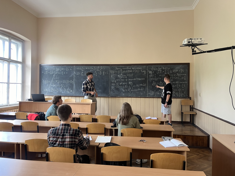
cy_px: 88
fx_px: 177
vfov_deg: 53.1
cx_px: 118
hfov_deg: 67.3
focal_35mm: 26
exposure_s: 1/97
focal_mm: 5.1
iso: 125
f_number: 1.6
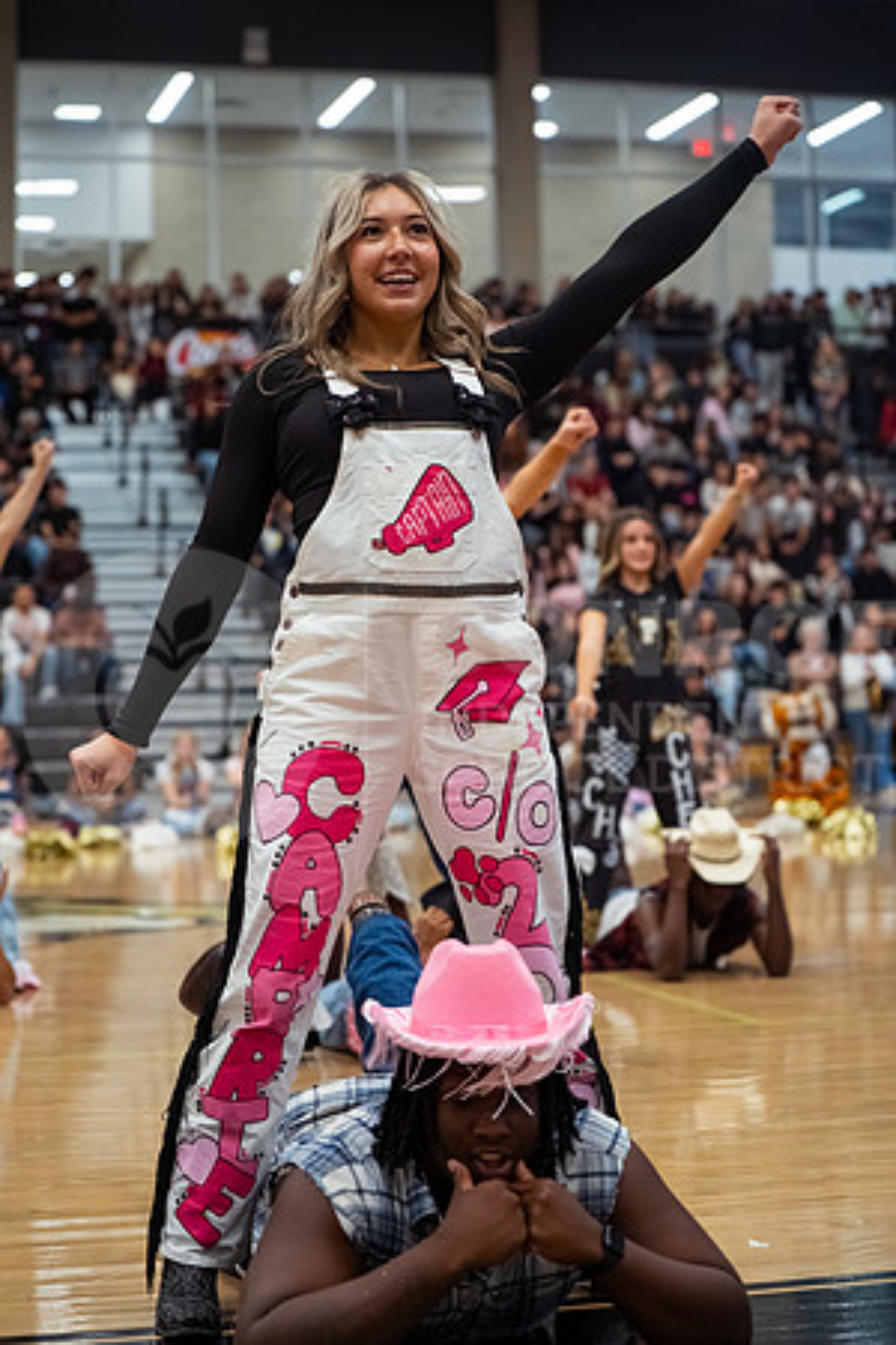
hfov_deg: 19.5
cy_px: 672
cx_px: 448
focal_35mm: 70
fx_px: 2613
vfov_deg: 28.8
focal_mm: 70
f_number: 3.2
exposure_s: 1/1000
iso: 3200
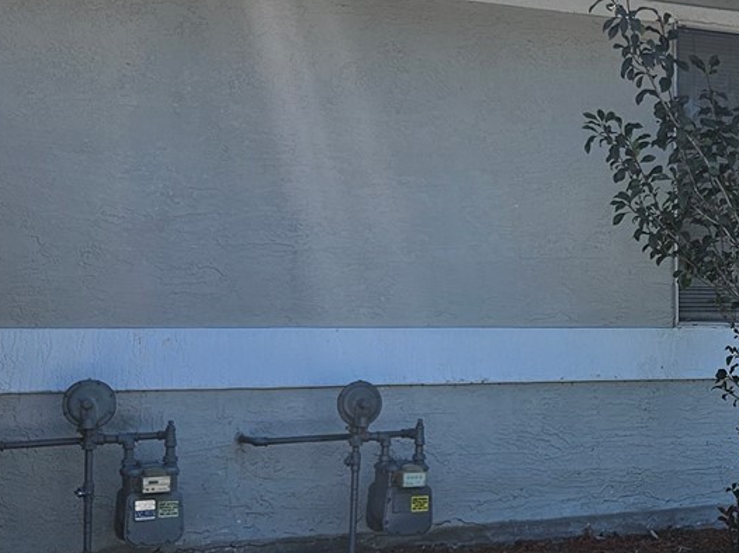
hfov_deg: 26.6
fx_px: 1494
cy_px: 298
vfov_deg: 21.0
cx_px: 702
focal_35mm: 70
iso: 32
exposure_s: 1/1610
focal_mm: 5.4
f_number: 1.8
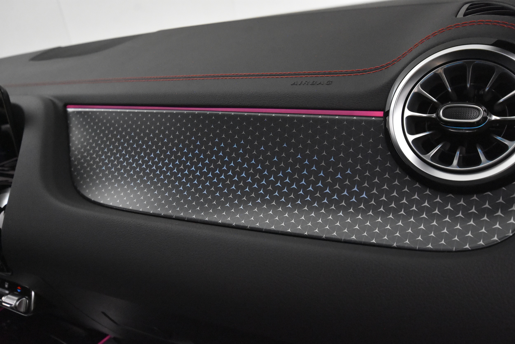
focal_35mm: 30
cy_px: 172
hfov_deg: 61.9
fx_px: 429
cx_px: 258
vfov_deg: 43.7
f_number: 5.6
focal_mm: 20
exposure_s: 1/60
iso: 7200
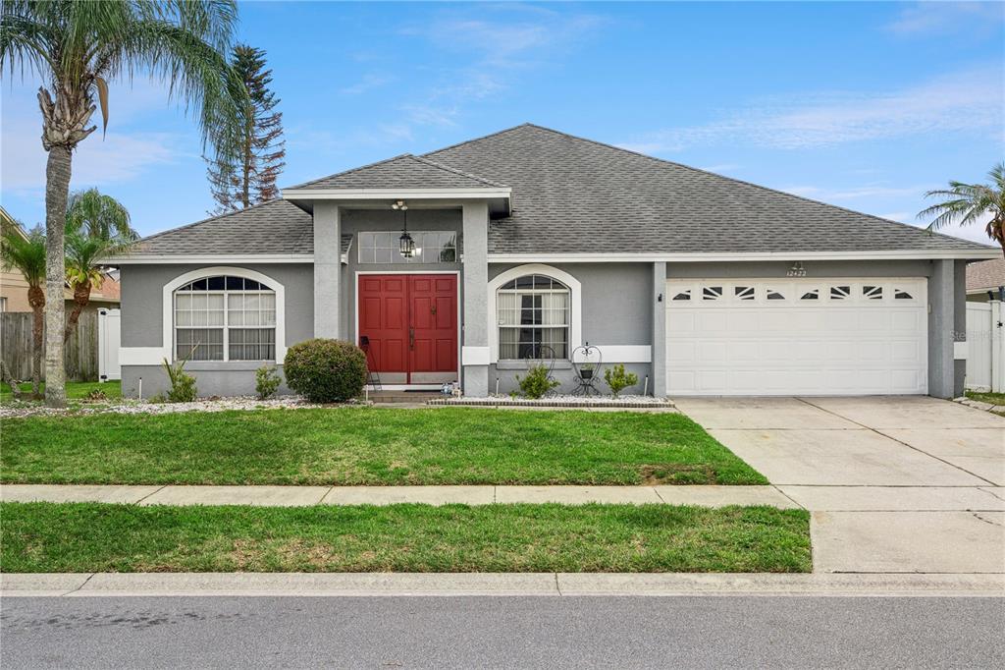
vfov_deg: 37.8
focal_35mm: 35
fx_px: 977
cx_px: 502
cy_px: 335
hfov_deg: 54.4
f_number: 9
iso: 400
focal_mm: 35
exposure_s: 1/500
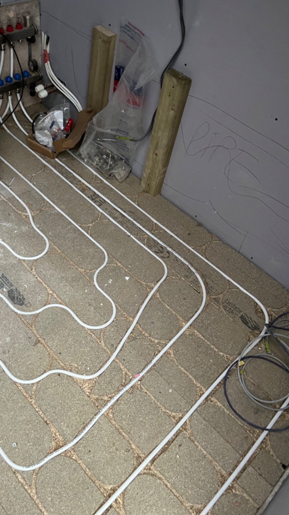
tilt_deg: -53.4
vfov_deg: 66.1
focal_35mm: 29
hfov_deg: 39.8
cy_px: 261
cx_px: 102
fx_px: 395
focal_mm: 5.7
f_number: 1.5
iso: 400
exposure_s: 1/60
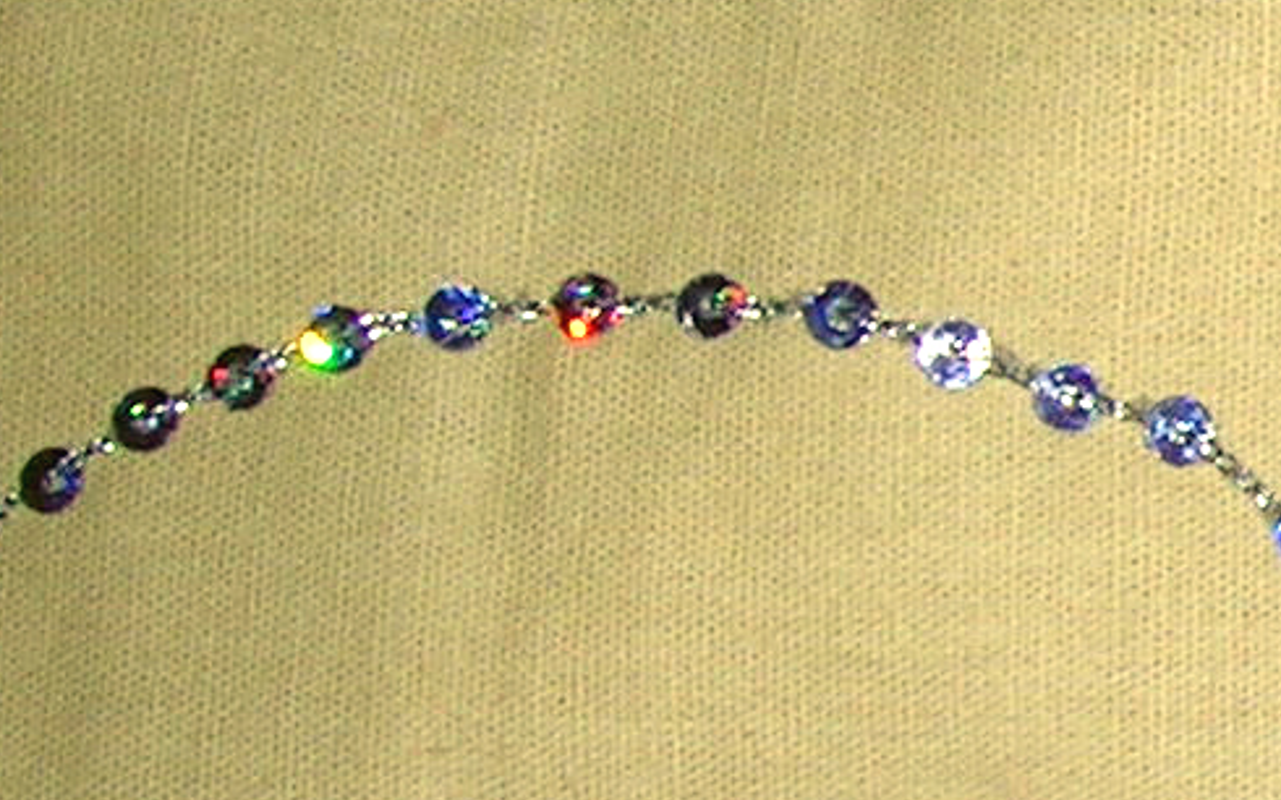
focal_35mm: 155
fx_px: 5410
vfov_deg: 8.5
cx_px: 2596
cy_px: 442
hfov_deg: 12.0
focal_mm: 5.4
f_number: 4.8
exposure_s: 1/60.1
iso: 50
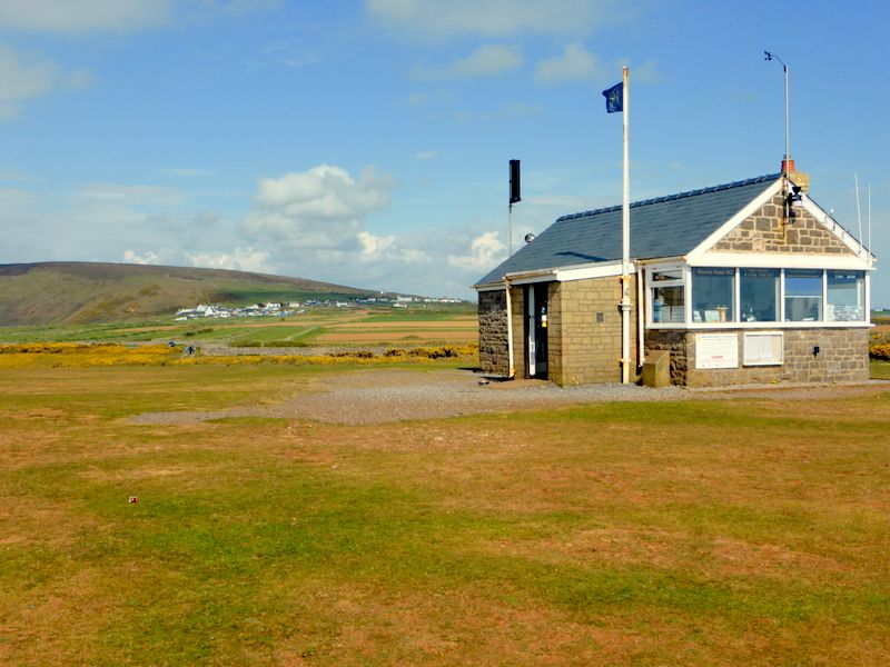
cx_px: 445
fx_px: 1028
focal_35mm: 40
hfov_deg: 46.8
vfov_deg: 36.0
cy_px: 334
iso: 100
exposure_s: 1/1300
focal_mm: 6.9
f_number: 3.9
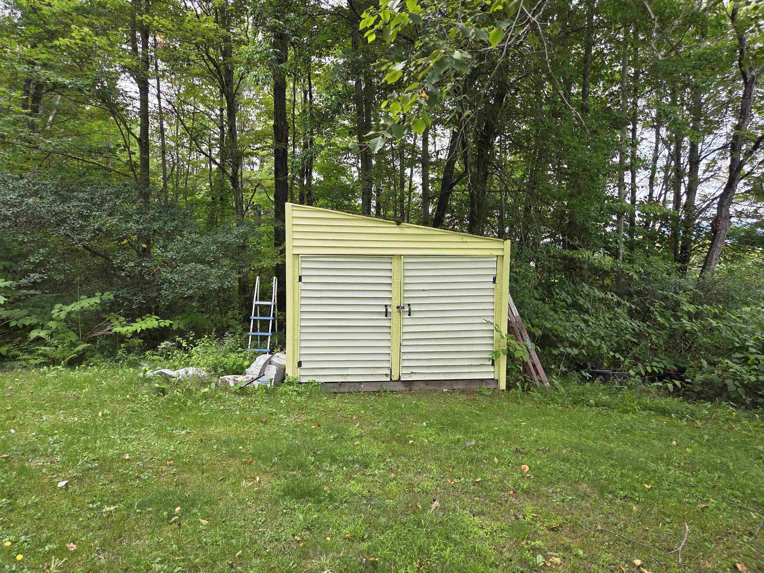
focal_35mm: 23
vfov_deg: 58.9
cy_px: 286
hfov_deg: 73.9
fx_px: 508
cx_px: 382
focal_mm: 5.4
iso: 32
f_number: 1.8
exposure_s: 1/180
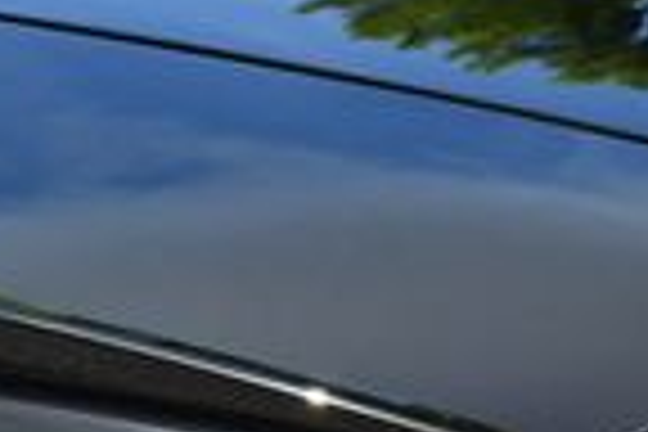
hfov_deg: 6.3
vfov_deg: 4.3
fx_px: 5760
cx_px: -558
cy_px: 760
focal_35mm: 320
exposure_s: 1/250
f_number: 8
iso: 200
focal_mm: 36
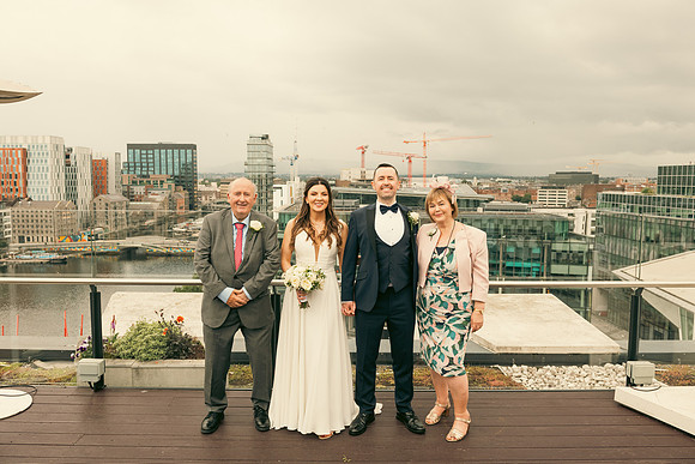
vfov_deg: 47.4
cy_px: 232
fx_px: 529
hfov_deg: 66.6
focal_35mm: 27
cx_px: 348
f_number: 6.3
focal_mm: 27
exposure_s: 1/250
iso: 320
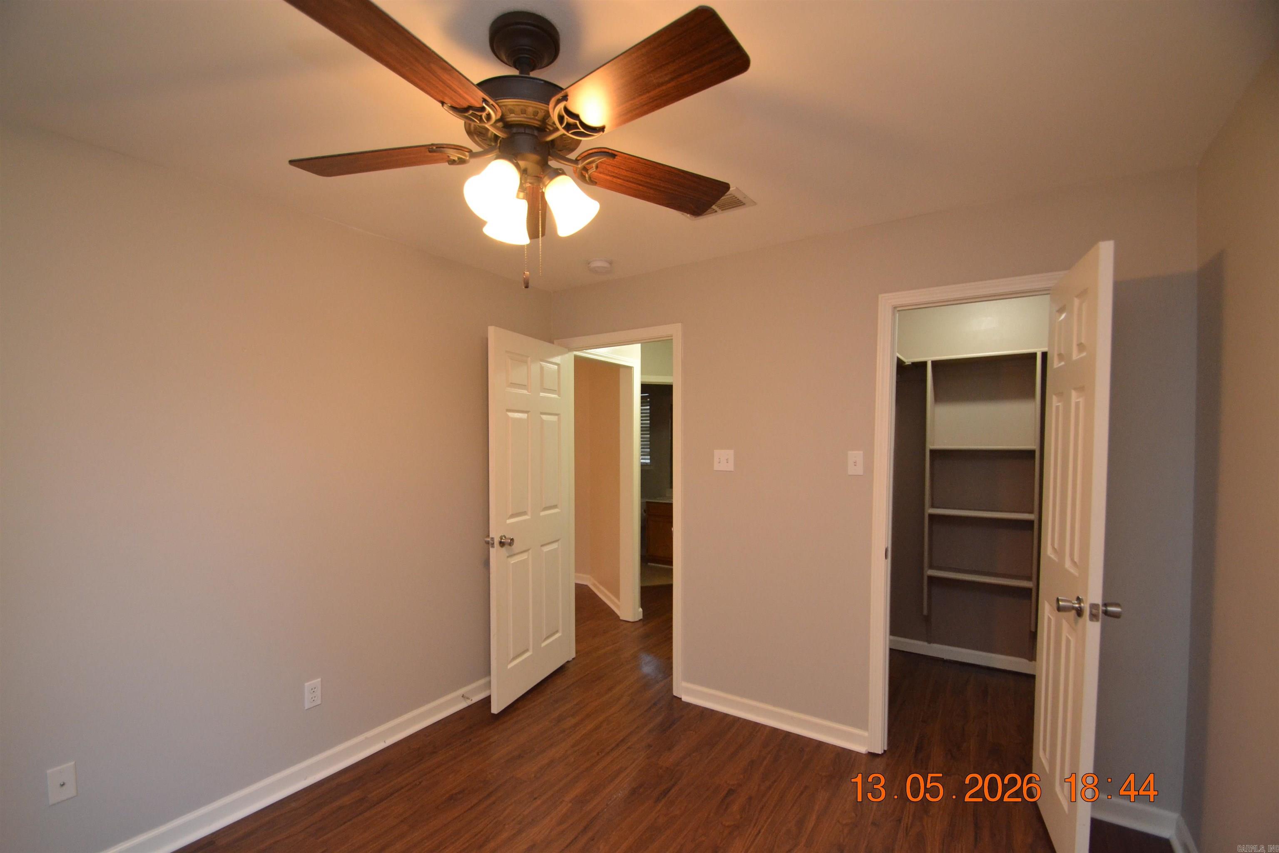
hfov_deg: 100.4
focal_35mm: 15
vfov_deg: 77.3
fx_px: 533
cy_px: 426
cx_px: 640
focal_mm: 10
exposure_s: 1/60
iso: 1400
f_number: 3.5
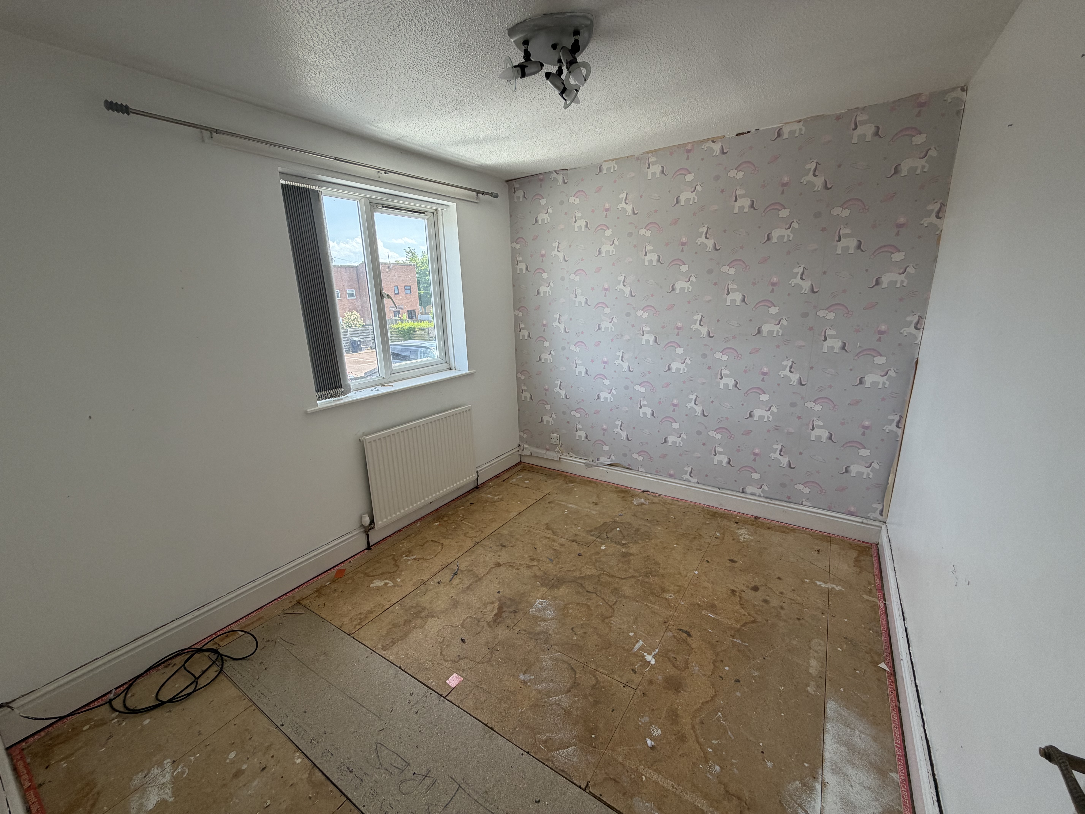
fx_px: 439
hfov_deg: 102.1
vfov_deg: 85.7
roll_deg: +2.6
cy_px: 407
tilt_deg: -13.8
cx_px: 542
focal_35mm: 14
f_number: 2.2
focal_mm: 2.22
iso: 64
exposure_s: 1/121
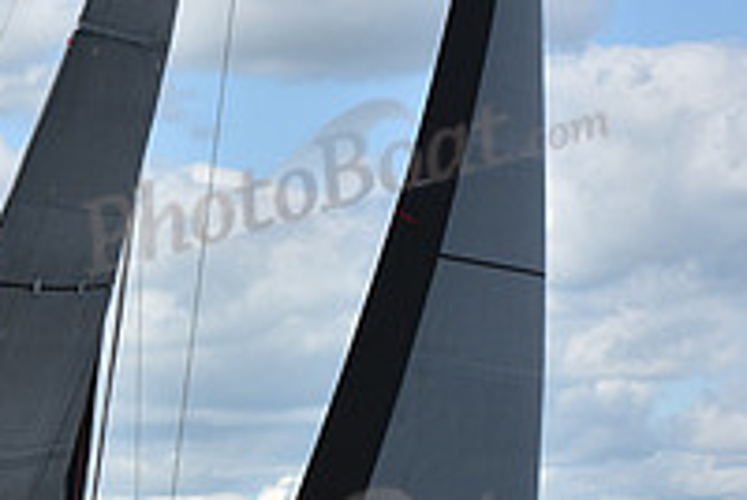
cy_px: 424
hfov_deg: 7.4
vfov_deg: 5.0
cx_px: -108
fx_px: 5715
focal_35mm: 275
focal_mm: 95
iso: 320
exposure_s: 1/1000
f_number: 8
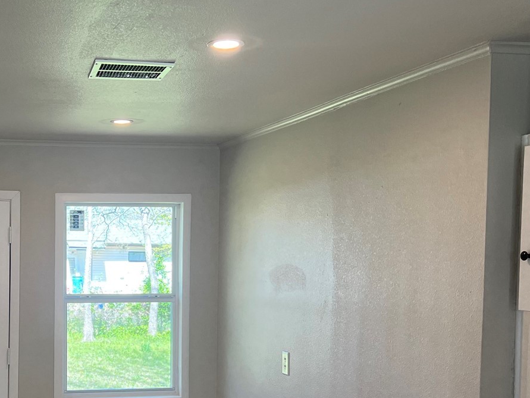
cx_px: 86
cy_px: 290
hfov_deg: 33.1
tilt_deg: -2.8
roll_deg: -0.4
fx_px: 858
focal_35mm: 56
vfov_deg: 25.9
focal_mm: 5.7
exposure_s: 1/138
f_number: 1.5
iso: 64
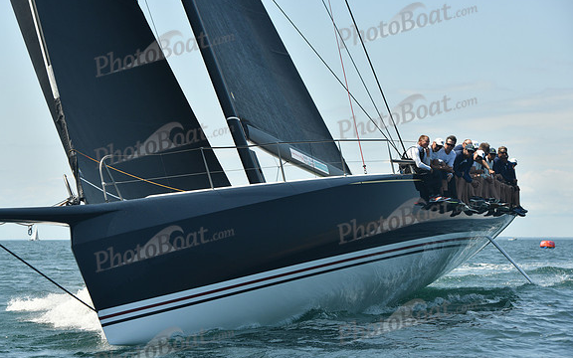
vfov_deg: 11.6
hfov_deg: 18.4
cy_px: 180
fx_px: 1765
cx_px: 286
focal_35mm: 113
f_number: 6.3
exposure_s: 1/640
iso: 320
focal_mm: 110
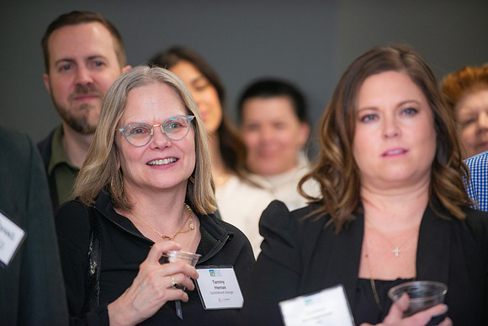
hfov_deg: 10.3
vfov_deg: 6.9
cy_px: 163
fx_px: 2712
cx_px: 244
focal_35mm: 200
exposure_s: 1/250
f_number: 2.8
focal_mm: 200
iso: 1250
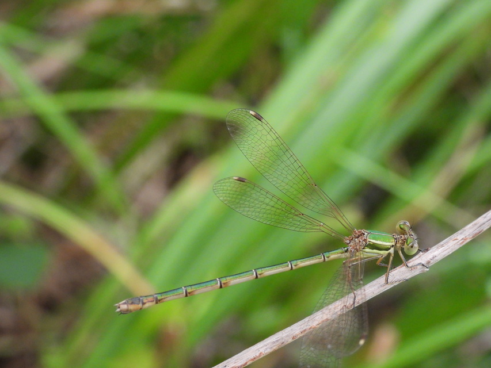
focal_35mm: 105
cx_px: 246
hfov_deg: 18.7
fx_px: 1490
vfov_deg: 14.1
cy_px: 184
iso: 800
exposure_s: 1/250
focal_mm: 18.7
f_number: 5
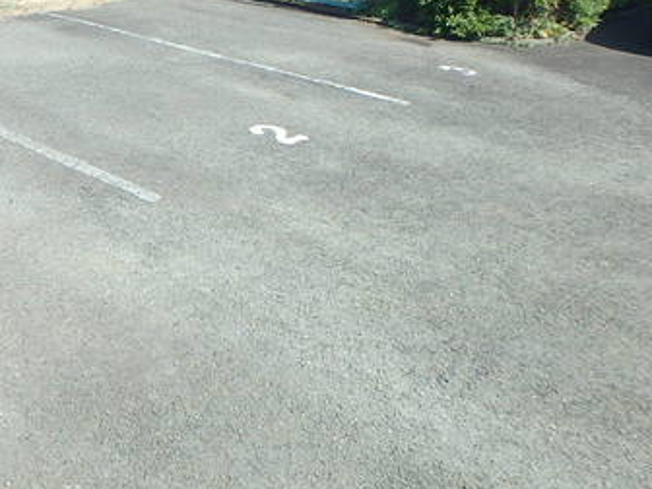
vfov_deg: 35.5
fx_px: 753
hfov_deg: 42.3
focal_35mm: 40
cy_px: 149
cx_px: 47
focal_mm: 3.7
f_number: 3.5
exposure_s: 1/500
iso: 125
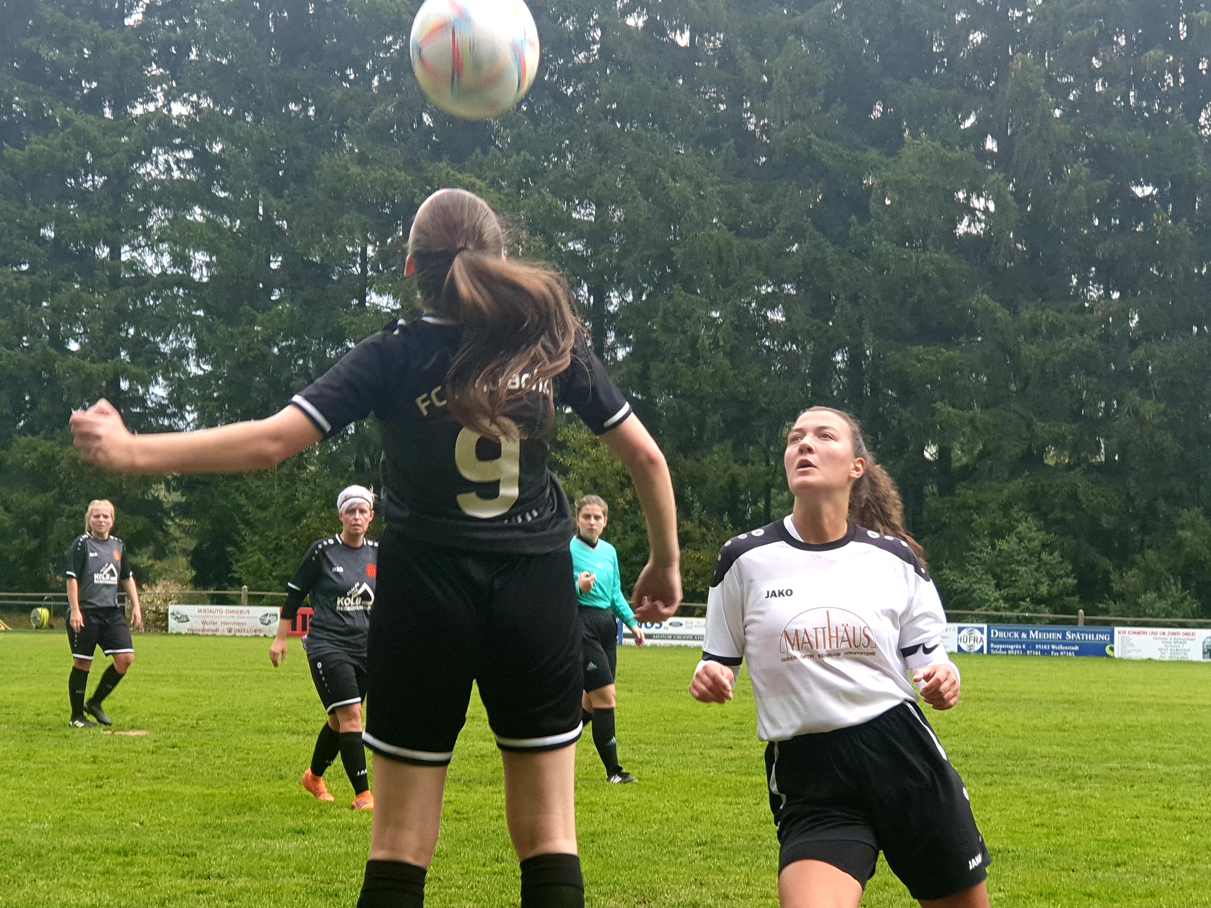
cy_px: 449
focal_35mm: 53
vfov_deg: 27.5
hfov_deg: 36.2
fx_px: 1854
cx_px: 604
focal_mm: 6
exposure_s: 1/238
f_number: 2.4
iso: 40
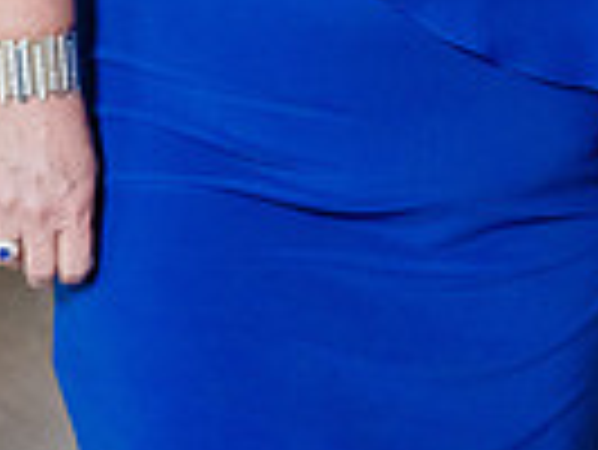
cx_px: 611
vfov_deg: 5.0
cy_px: -410
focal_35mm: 293
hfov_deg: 6.7
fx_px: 5066
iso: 6400
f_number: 3.2
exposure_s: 1/250
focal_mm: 90
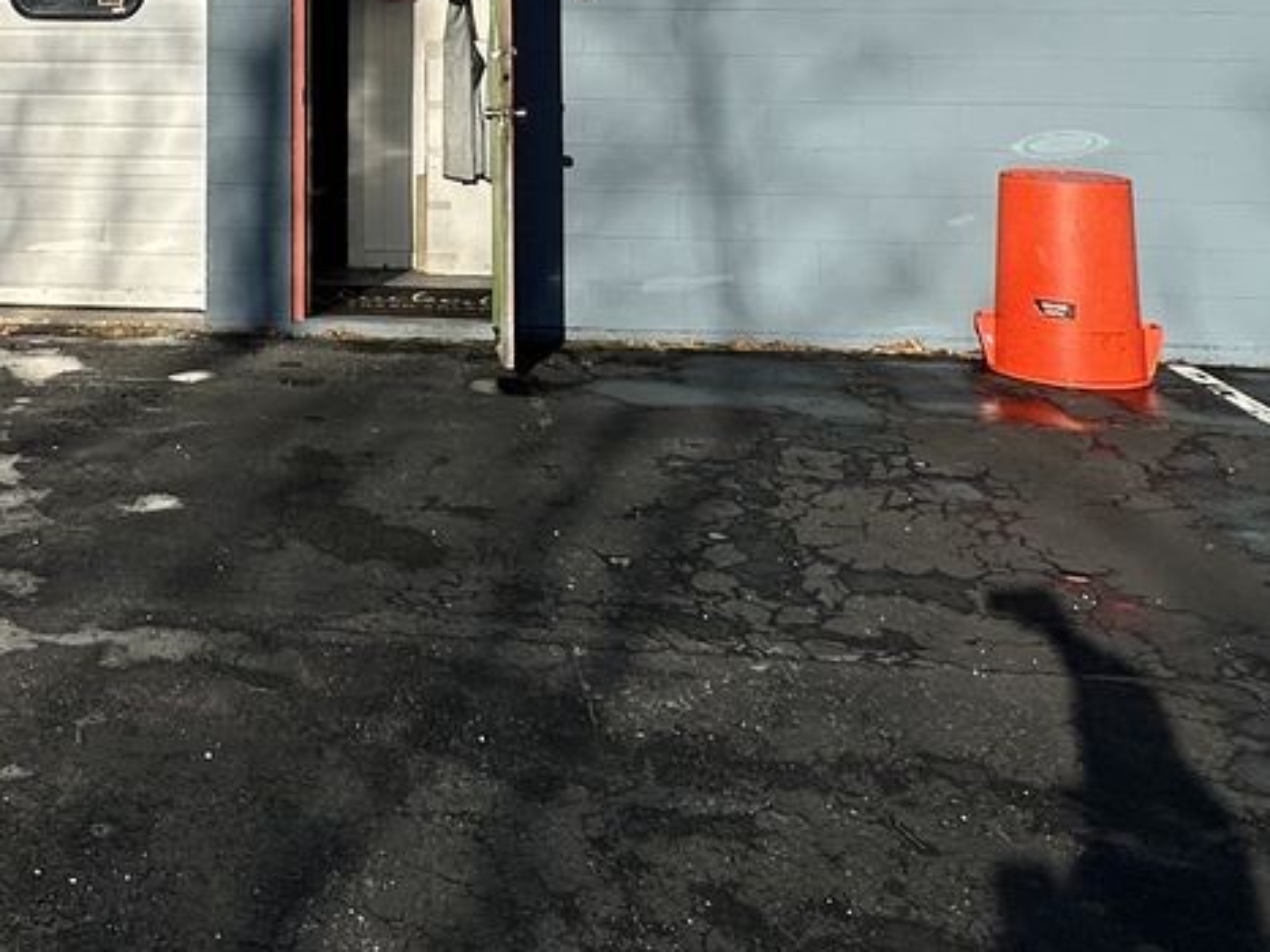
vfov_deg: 27.2
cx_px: 212
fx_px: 1761
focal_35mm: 48
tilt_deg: +3.9
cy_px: -150
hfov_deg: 37.9
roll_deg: -1.7
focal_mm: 2.22
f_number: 2.2
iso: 40
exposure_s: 1/3731
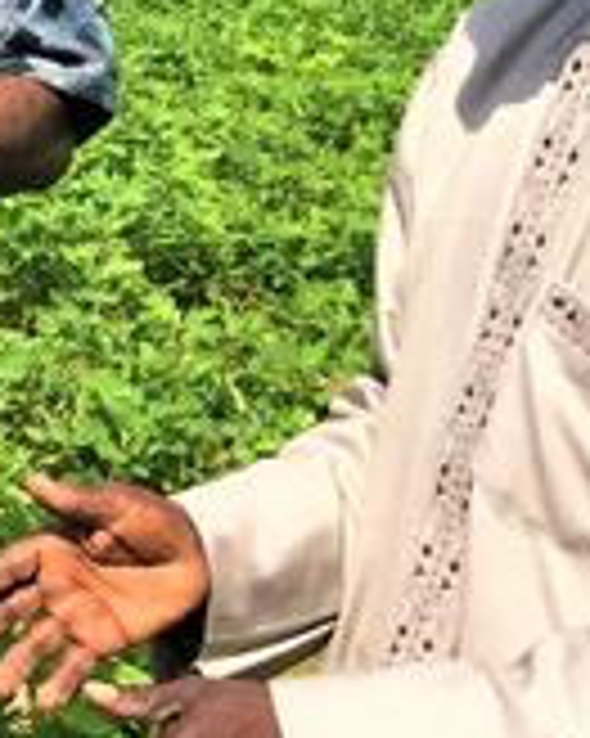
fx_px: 2644
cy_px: -11
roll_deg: -0.7
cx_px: -761
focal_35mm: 121
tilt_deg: -6.1
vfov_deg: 15.6
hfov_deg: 11.0
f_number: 2.2
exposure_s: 1/1799
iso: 32
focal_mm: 4.15
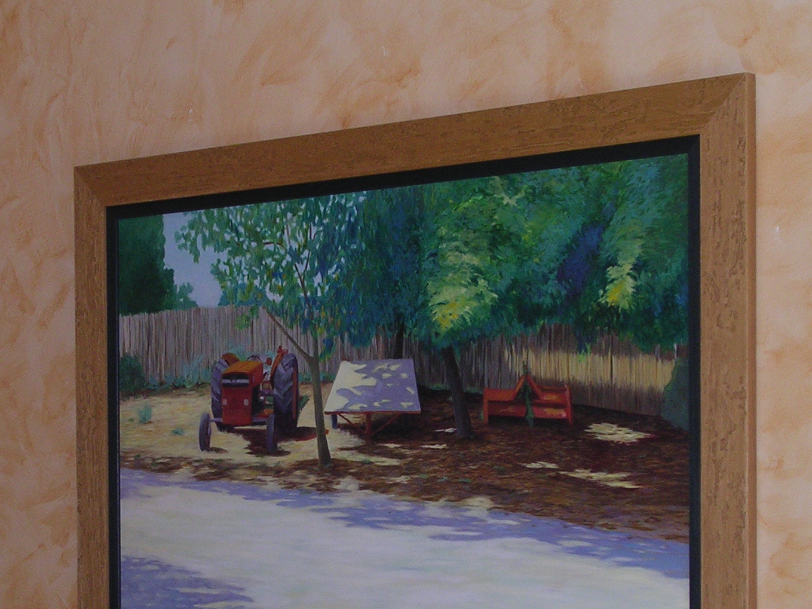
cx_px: 348
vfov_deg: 14.6
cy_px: 451
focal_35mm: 101
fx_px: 2369
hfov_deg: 19.4
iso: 181
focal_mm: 10.2
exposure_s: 1/60.1
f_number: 3.6
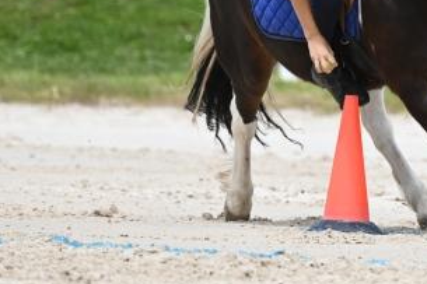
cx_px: 356
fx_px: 12423
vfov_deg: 1.3
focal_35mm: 1048
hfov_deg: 2.0
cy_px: 38
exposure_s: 1/1250
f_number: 5.6
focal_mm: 400
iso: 280
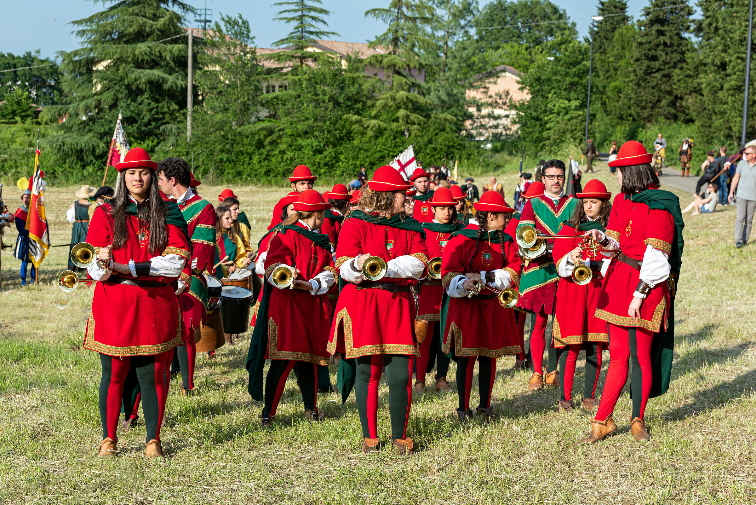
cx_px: 378
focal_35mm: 70
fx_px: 1470
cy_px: 252
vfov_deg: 19.5
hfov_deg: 28.8
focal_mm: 70
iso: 100
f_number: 8
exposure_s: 1/125
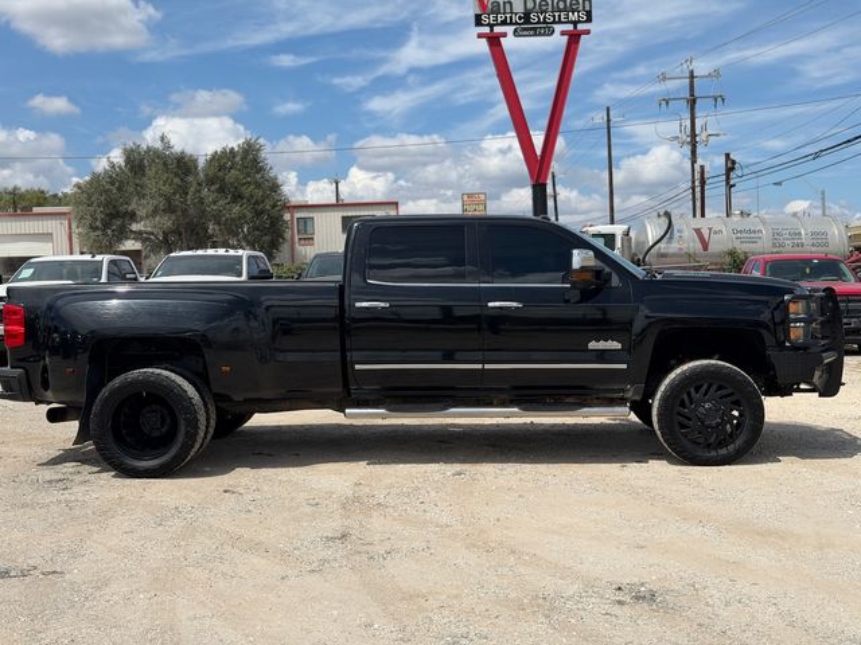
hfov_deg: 39.7
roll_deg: +2.4
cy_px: 322
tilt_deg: -1.4
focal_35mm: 48
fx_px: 1194
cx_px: 430
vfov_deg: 30.3
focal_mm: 6.76
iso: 100
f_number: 1.78
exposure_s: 1/9901
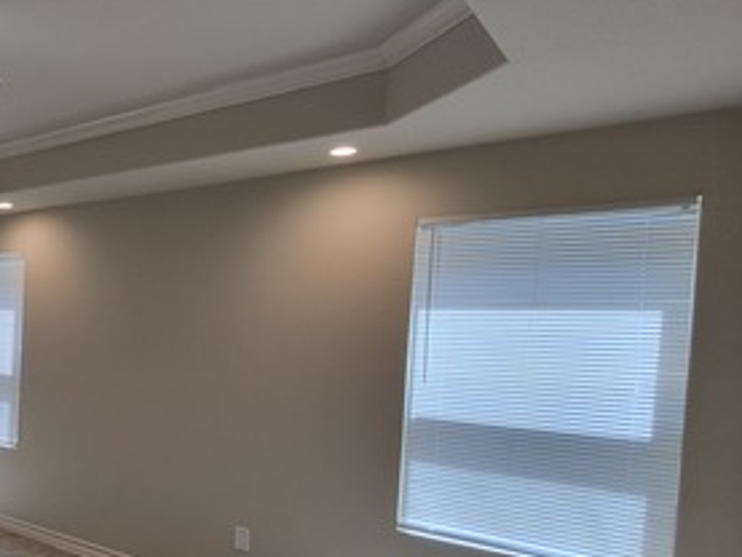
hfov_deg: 46.4
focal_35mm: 30
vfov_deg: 46.4
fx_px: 643
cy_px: 345
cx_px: -51
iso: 64
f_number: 2.2
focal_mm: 1.74
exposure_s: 1/60
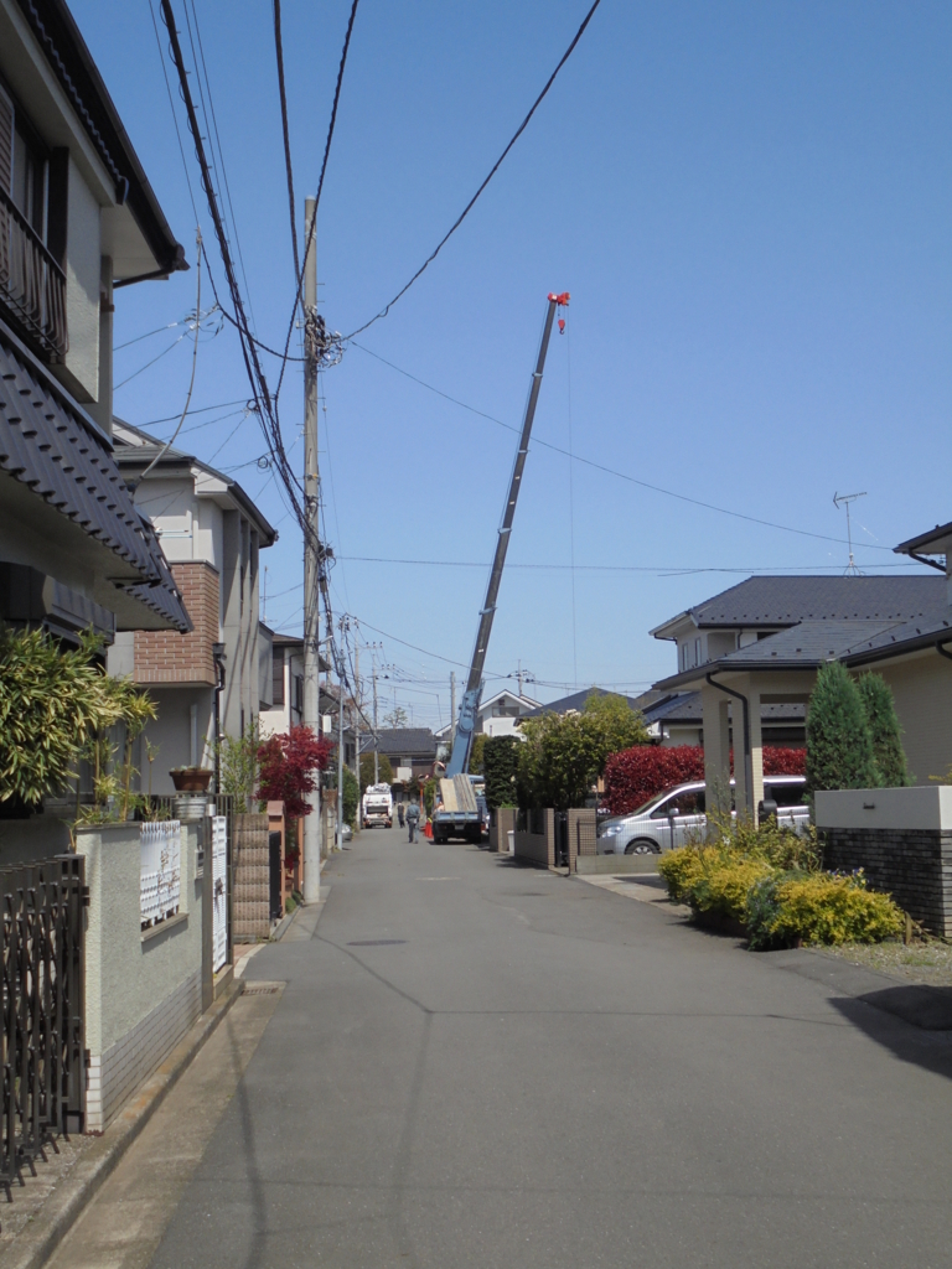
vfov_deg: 43.9
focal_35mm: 43
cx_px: 476
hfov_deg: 33.6
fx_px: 1577
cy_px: 634
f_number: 14.1
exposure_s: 1/100
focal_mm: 7.8
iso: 100
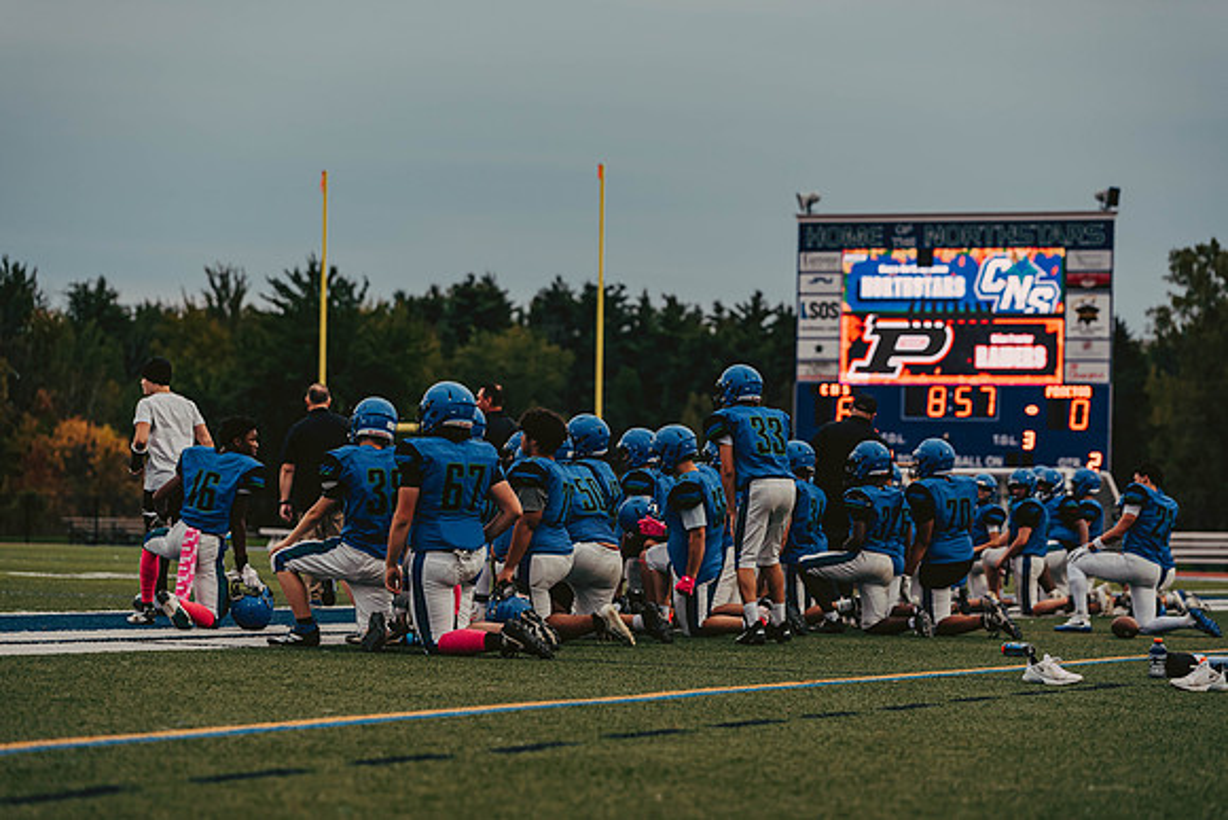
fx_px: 3753
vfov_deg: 12.5
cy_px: 410
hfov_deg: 18.6
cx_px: 614
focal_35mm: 110
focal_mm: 110
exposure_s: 1/640
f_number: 3.2
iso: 800
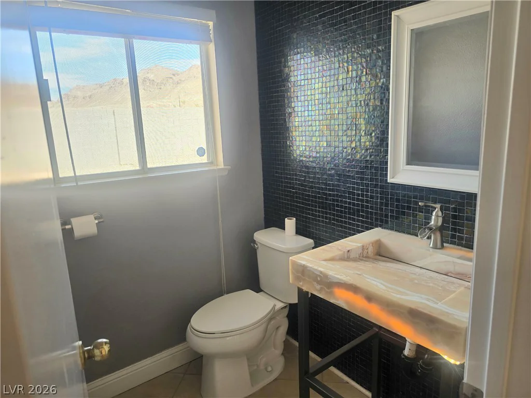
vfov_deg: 58.9
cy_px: 199
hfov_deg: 73.9
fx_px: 353
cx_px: 266
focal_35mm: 23
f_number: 1.7
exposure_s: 1/60.2
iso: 50
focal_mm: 6.3
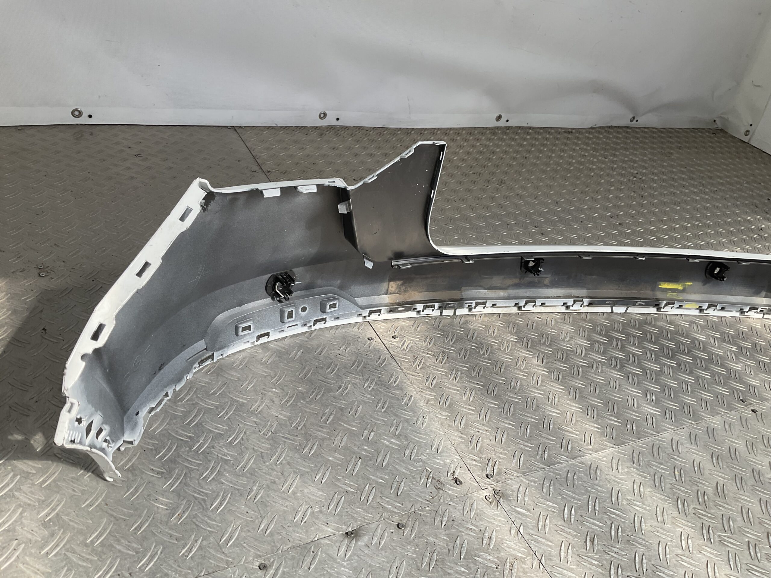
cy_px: 289
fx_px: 646
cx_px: 386
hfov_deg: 61.7
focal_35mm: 29
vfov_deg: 48.2
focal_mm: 3
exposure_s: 1/574
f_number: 1.8
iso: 16
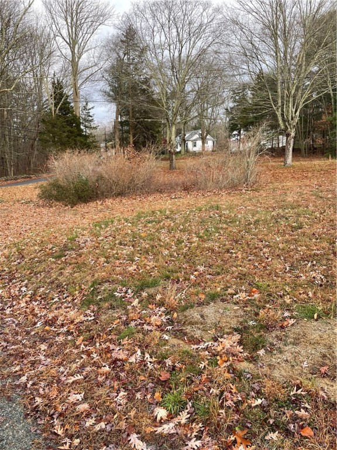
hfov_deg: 53.1
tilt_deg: -9.0
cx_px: 168
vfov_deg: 67.3
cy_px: 225
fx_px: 337
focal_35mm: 26
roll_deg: +0.9
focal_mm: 4.2
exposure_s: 1/242
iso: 32
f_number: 1.6
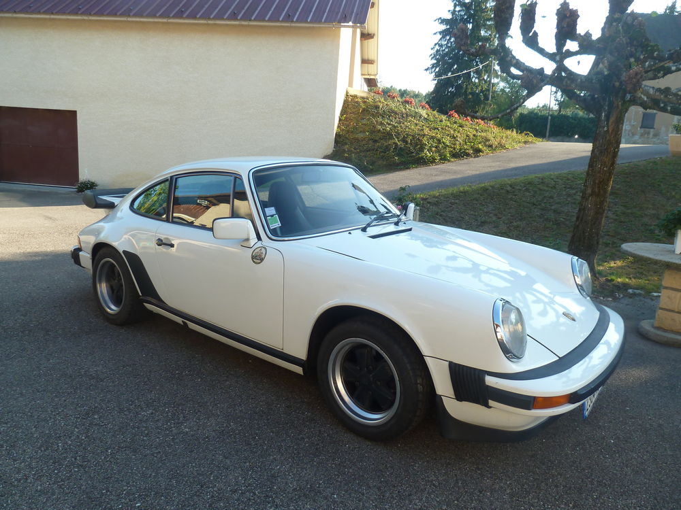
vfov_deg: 54.9
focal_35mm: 25
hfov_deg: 69.4
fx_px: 492
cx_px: 340
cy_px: 255
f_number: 3.5
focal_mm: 4.1
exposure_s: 1/125
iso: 80
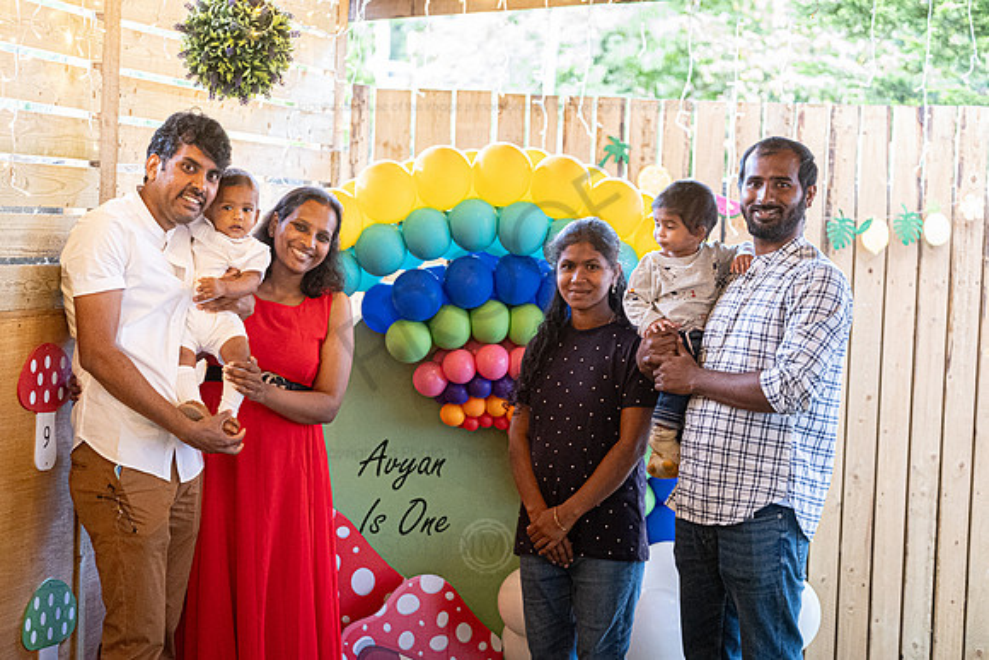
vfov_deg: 18.2
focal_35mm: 75
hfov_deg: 27.0
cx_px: 494
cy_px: 330
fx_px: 2061
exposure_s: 1/60
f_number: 2.8
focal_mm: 50
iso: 3200
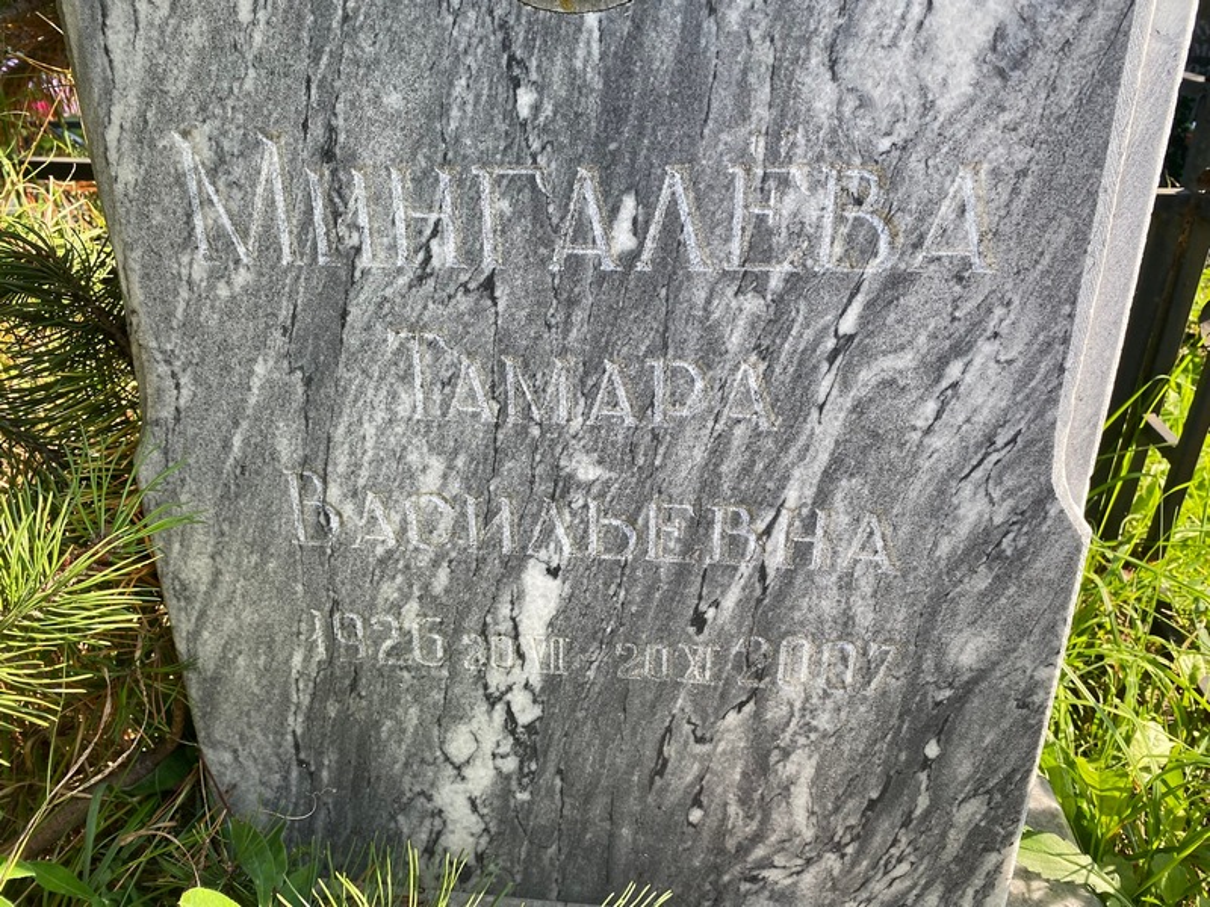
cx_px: 605
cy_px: 454
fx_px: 909
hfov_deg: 67.3
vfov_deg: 53.1
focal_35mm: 26
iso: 32
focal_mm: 4.25
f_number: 1.8
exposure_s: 1/481
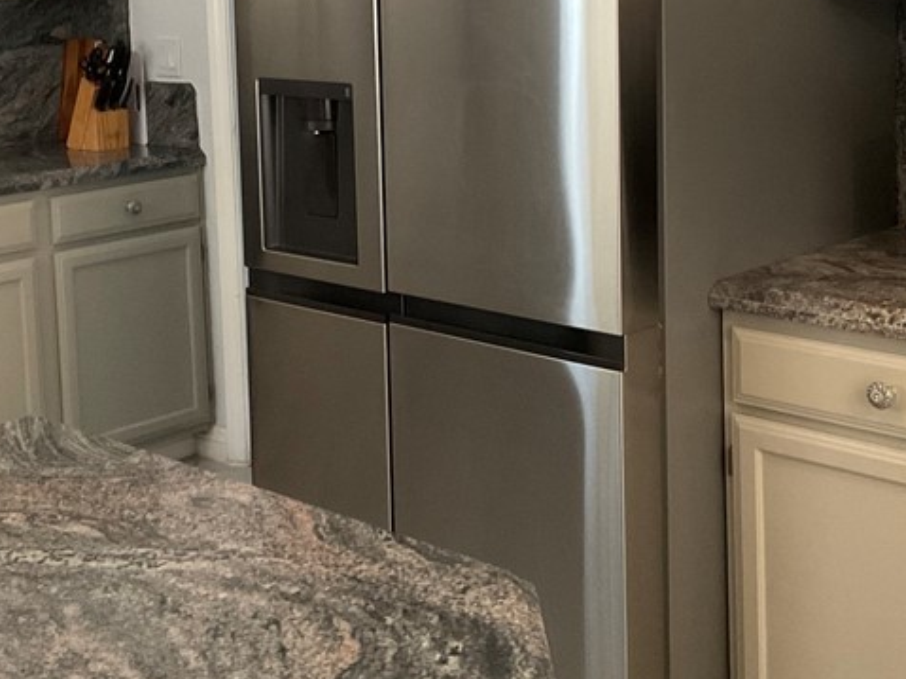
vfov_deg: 23.2
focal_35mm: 62
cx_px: 410
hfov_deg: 31.2
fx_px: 1622
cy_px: 121
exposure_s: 1/40
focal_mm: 3
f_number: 1.8
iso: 320
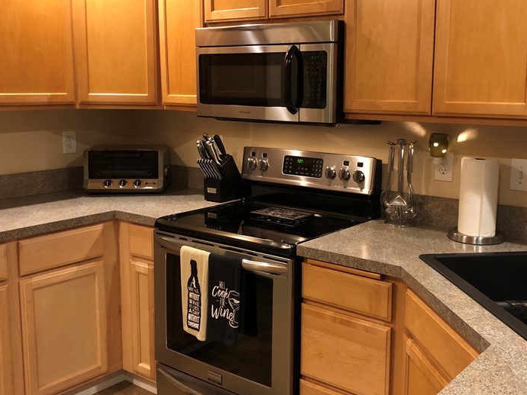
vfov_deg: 35.1
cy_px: 183
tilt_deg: -9.3
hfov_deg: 45.7
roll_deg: -0.6
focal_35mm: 41
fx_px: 624
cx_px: 293
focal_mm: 4
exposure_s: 1/15
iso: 100
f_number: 1.8
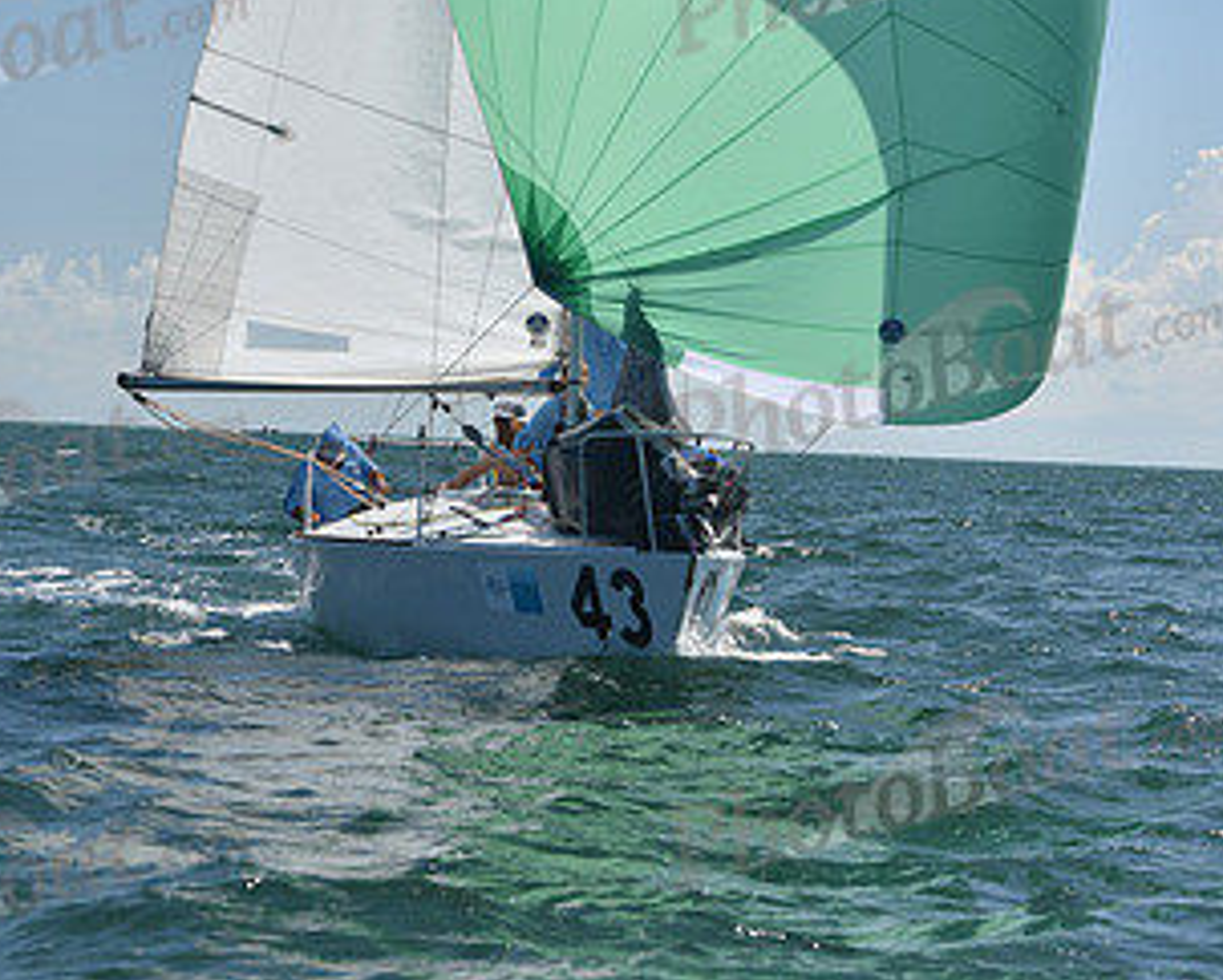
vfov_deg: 12.2
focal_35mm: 126
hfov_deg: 15.2
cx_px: 462
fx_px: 4564
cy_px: 217
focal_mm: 70
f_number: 5
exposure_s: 1/1250
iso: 250
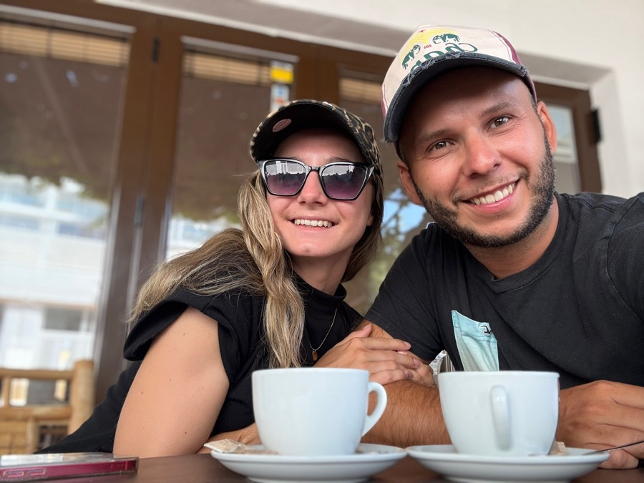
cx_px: 322
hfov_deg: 60.0
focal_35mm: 30
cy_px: 242
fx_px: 558
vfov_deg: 46.8
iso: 50
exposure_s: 1/146
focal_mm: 2.69
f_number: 1.9
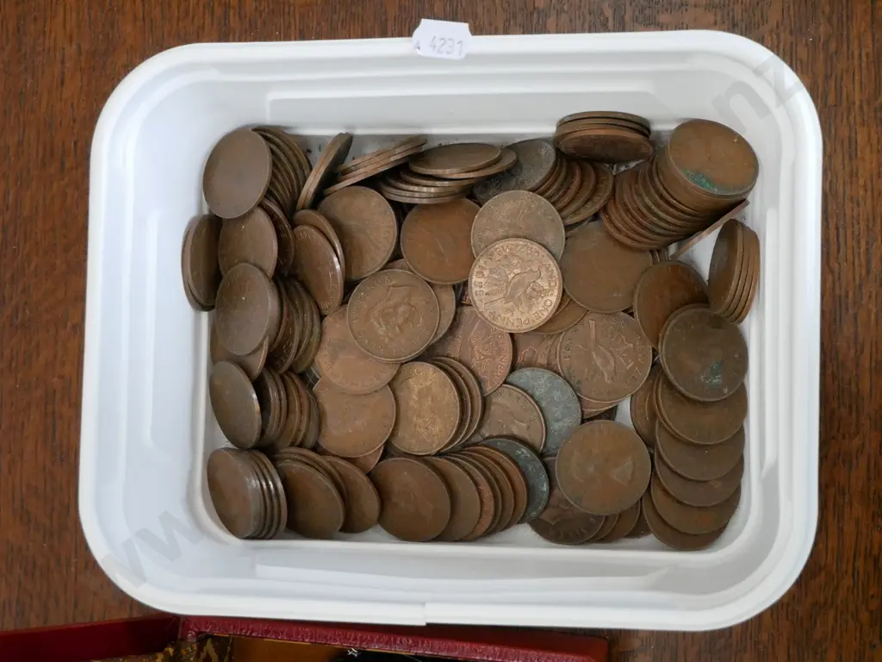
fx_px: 1631
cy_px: 331
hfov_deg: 30.3
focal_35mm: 64
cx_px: 441
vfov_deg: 22.9
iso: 3200
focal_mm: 32
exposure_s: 1/80
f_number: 5
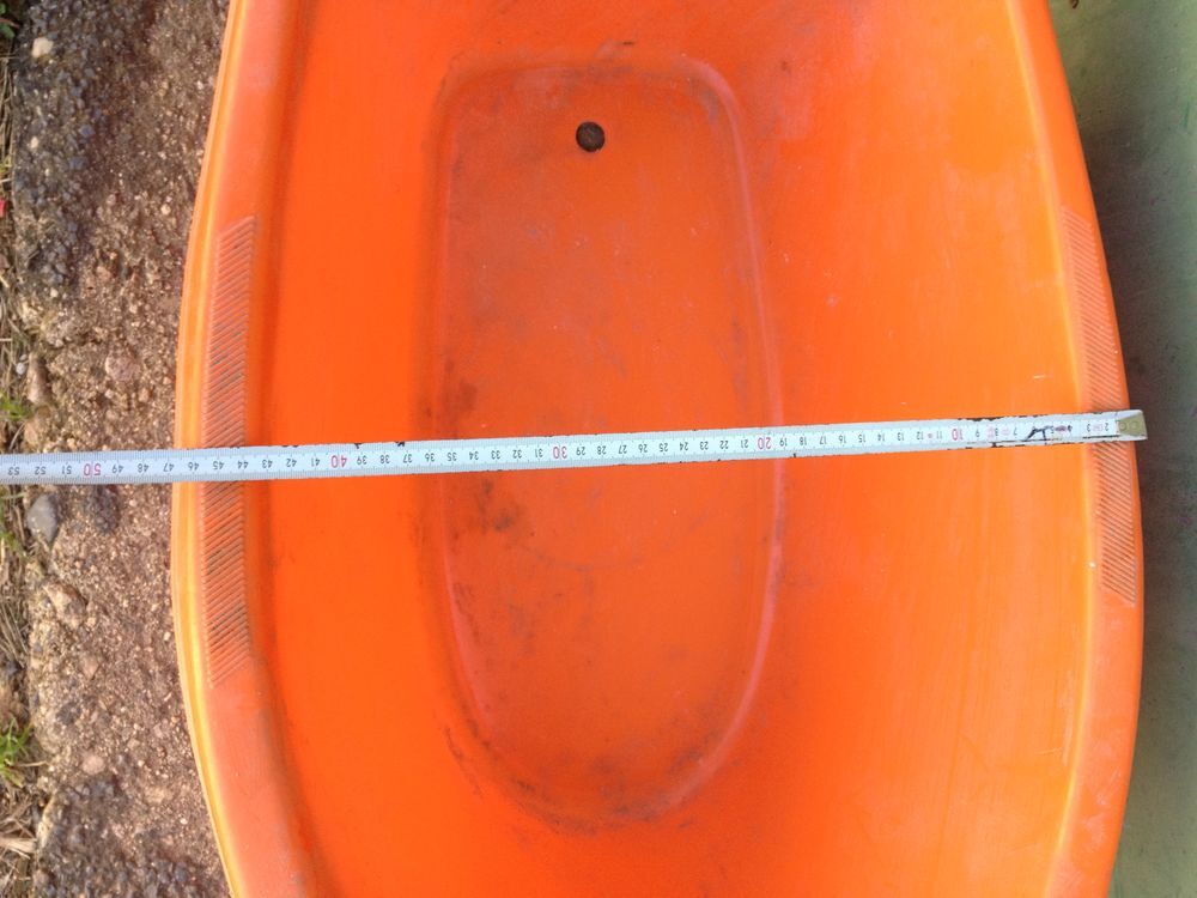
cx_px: 598
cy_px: 449
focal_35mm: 35
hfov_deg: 52.6
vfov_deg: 40.7
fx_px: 1210
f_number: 2.4
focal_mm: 4.28
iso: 80
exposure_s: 1/120
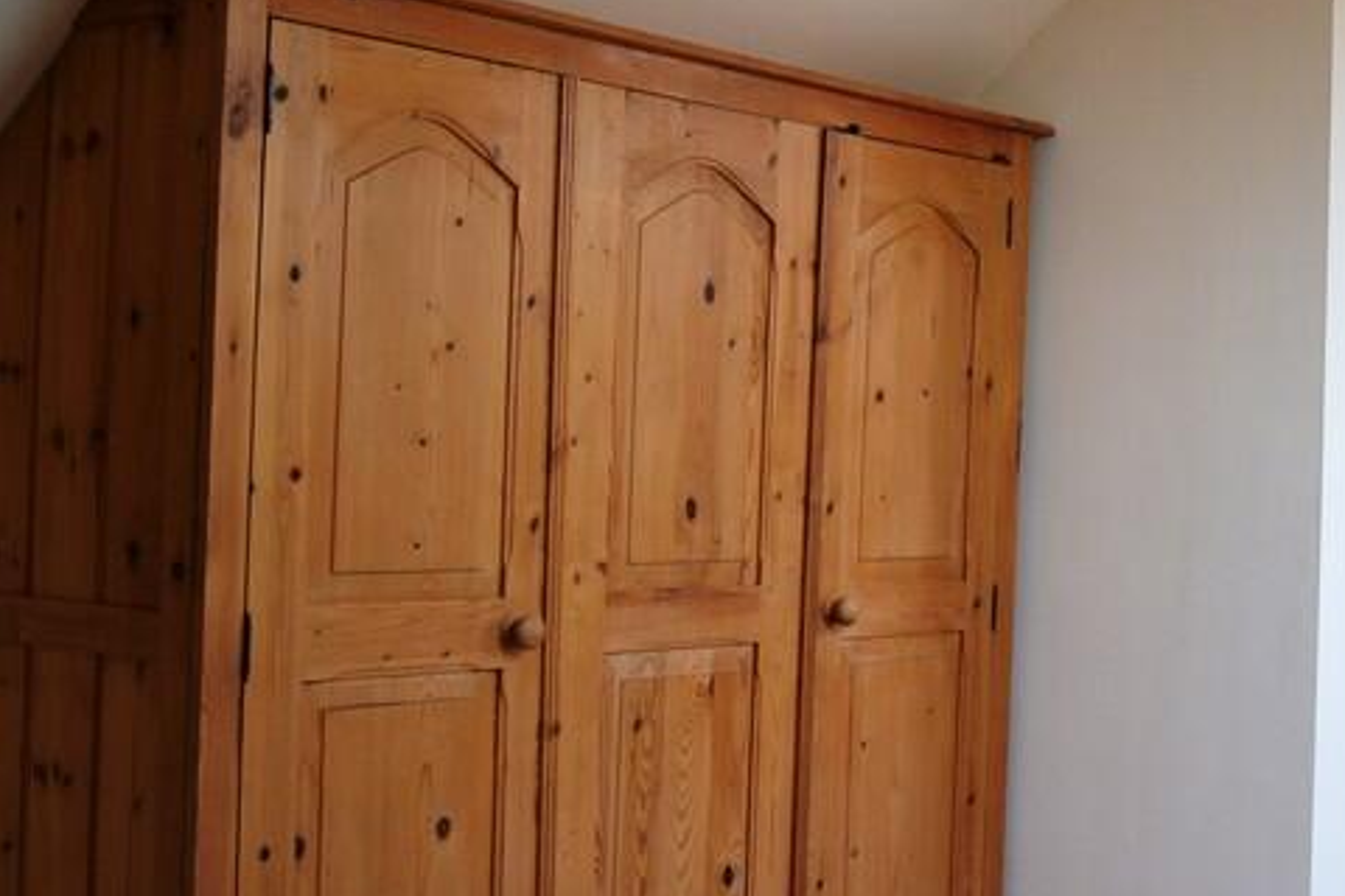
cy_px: 399
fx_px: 2391
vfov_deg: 21.2
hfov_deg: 30.7
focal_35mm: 64
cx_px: 1073
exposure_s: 1/60
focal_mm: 20
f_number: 4
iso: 400
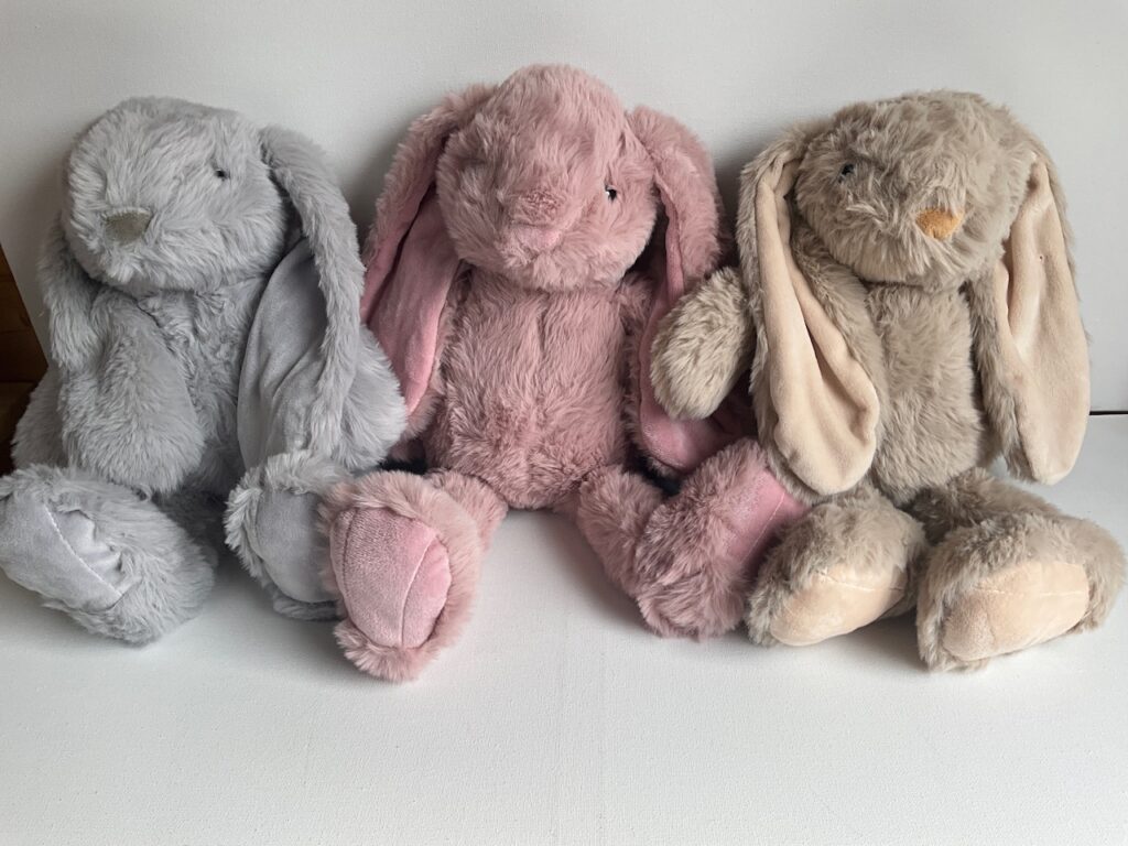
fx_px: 945
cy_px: 423
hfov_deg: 61.7
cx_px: 564
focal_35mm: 29
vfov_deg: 48.2
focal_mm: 3
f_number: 1.8
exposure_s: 1/353
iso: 25
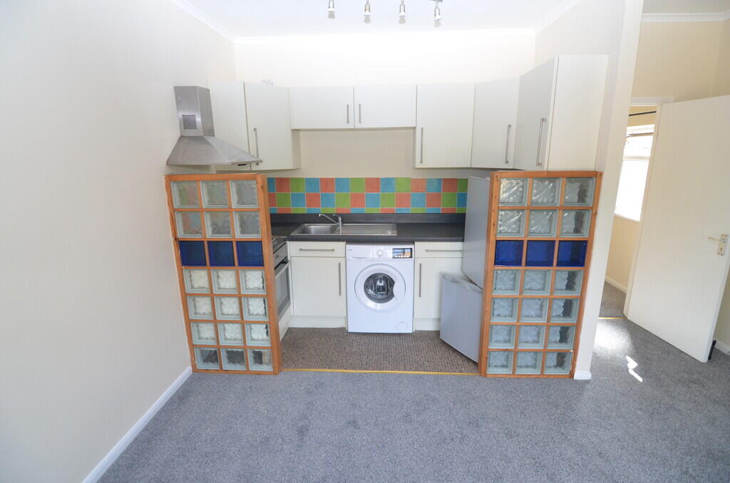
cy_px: 242
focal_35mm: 16
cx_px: 365
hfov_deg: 95.1
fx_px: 334
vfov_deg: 71.8
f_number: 4.5
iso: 400
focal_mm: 11
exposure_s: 1/80
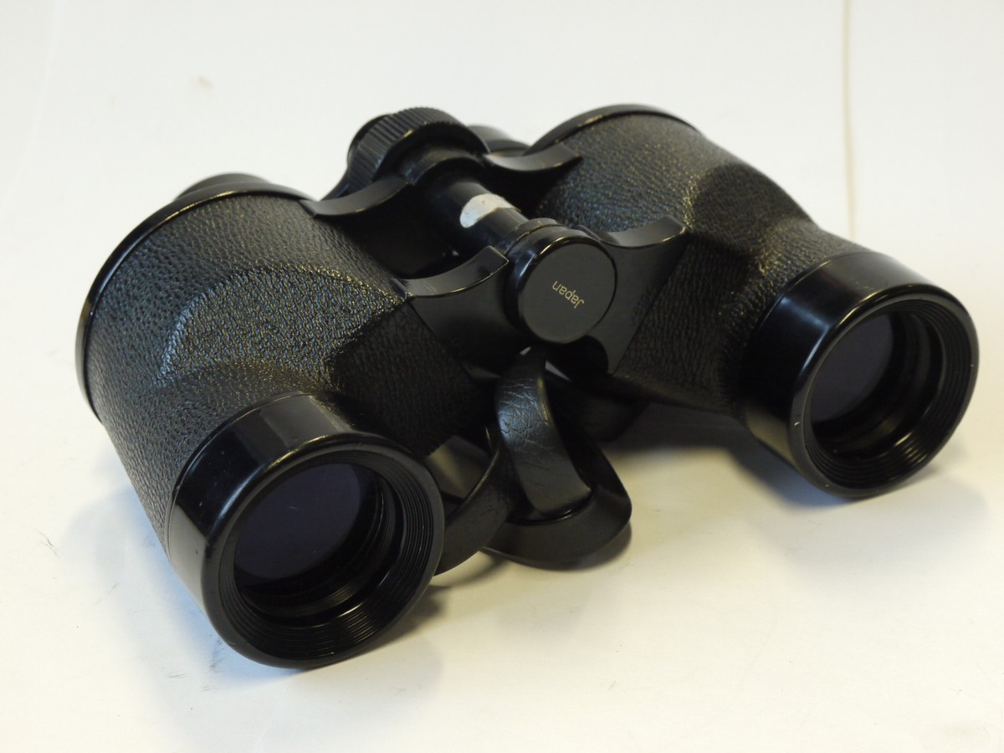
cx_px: 502
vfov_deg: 18.9
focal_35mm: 78
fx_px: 2262
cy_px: 376
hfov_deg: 25.0
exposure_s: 1/25
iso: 800
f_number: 10
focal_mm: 39
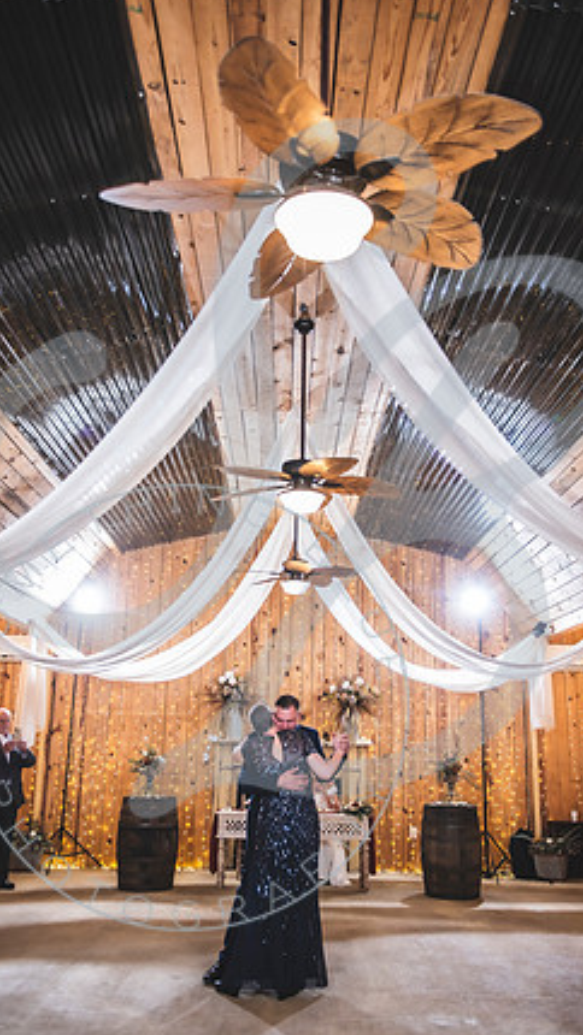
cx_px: 294
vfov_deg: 58.0
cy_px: 525
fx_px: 934
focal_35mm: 34
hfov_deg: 34.7
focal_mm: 31
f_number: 2.8
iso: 800
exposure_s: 1/125
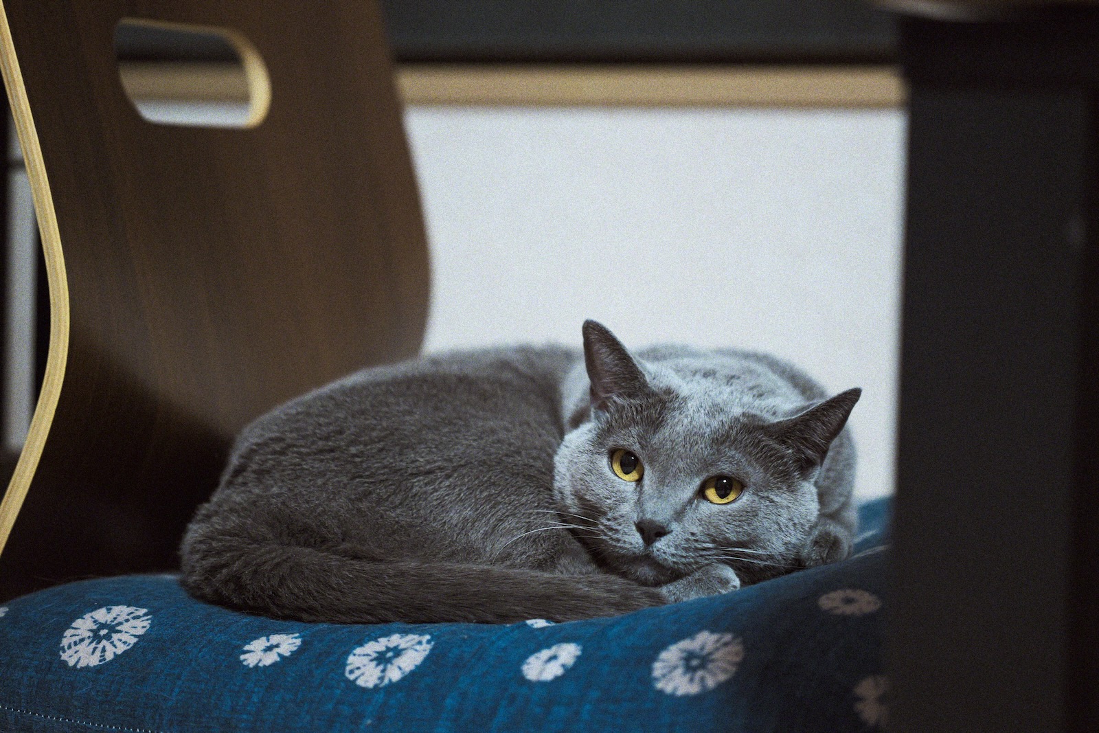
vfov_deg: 15.2
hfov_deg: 22.6
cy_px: 366
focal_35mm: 90
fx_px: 2748
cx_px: 550
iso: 2000
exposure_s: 1/40
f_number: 2.8
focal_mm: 90
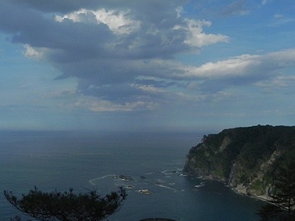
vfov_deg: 35.5
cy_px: 156
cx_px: 112
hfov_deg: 46.4
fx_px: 341
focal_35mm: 40
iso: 200
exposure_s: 1/1019
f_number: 8
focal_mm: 4.6
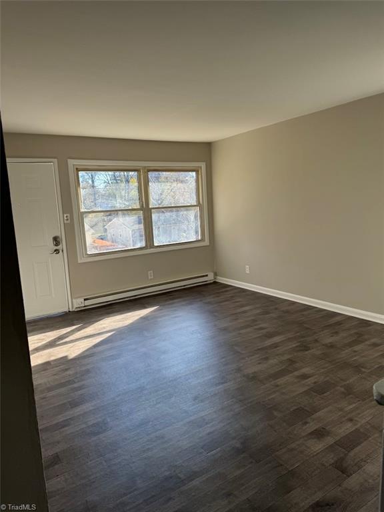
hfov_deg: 56.8
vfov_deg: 71.6
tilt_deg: -7.9
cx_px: 192
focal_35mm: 24
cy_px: 256
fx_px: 355
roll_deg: +2.5
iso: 80
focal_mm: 6.76
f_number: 1.78
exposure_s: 1/477
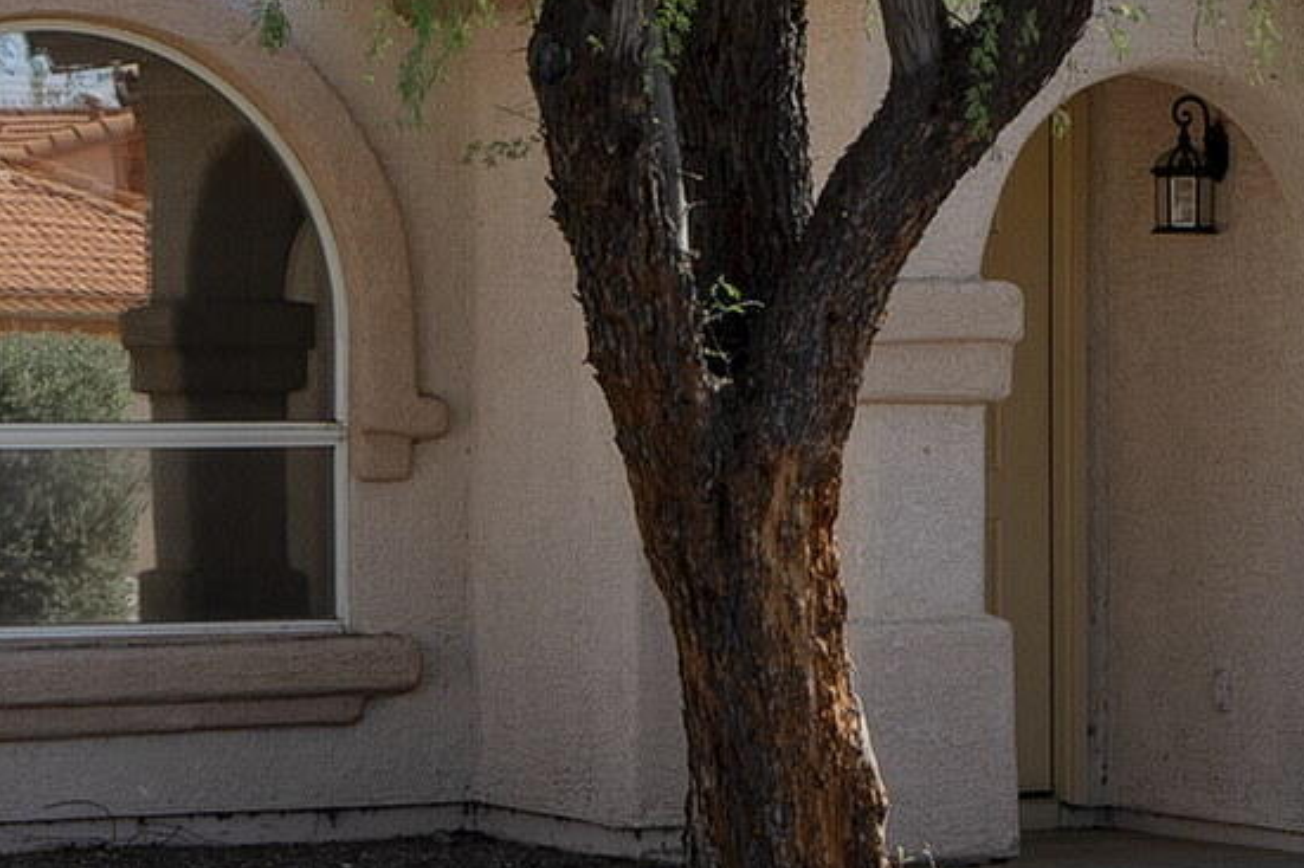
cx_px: 1642
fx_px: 4418
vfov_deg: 11.2
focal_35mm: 122
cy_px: 154
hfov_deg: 16.0
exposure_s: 1/100
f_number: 9
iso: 100
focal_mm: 24
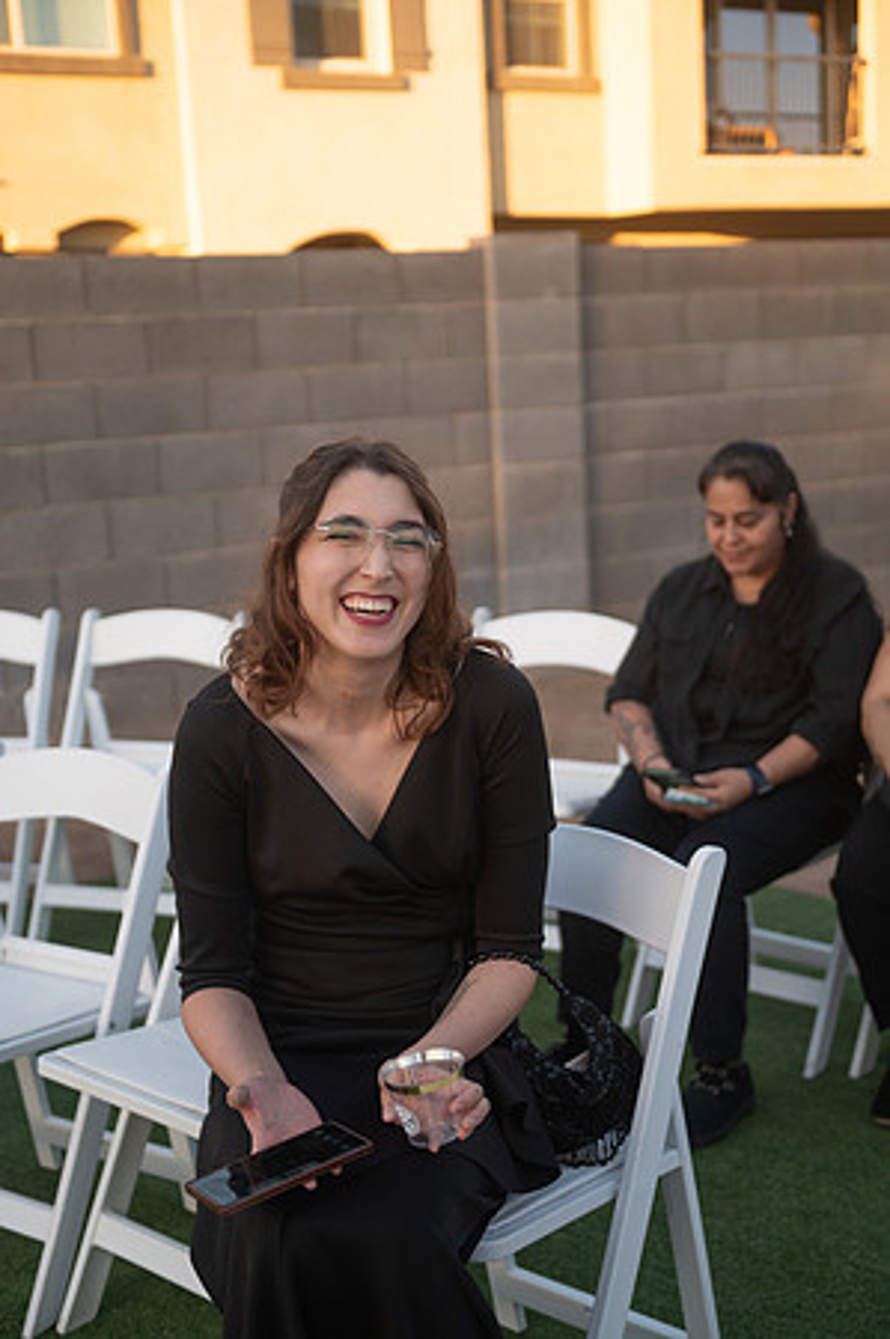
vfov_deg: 41.2
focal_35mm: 48
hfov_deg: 28.0
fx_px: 1784
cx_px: 445
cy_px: 670
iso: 320
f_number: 2.8
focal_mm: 48
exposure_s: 1/1600
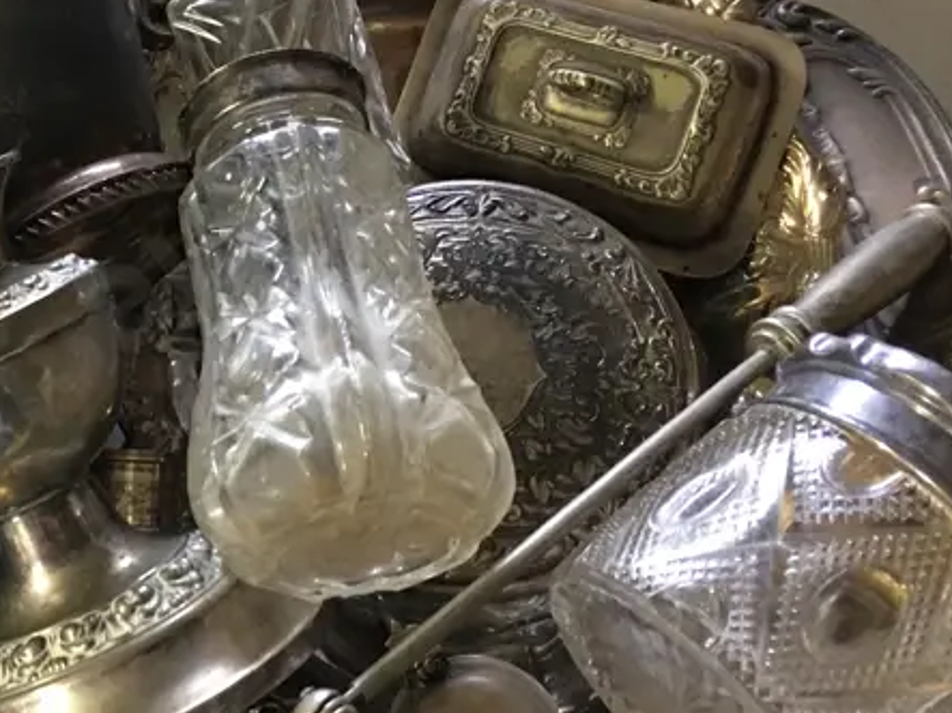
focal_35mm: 67
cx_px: 39
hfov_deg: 27.6
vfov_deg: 21.9
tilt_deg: -50.9
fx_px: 1842
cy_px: 369
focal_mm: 4.15
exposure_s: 1/10
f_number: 2.2
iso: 80
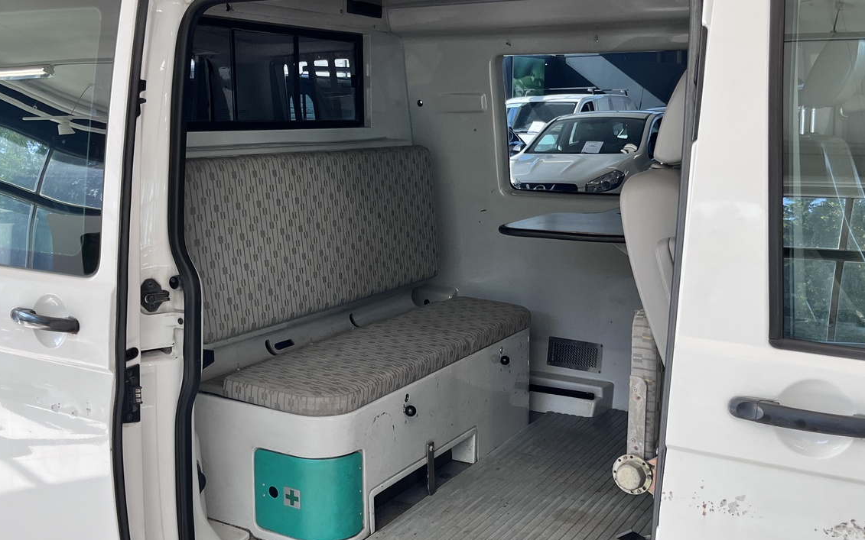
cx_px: 429
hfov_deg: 50.4
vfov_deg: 32.6
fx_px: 919
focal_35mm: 39
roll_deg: +0.8
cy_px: 348
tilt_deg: -14.6
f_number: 1.6
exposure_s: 1/121
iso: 80
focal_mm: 5.1
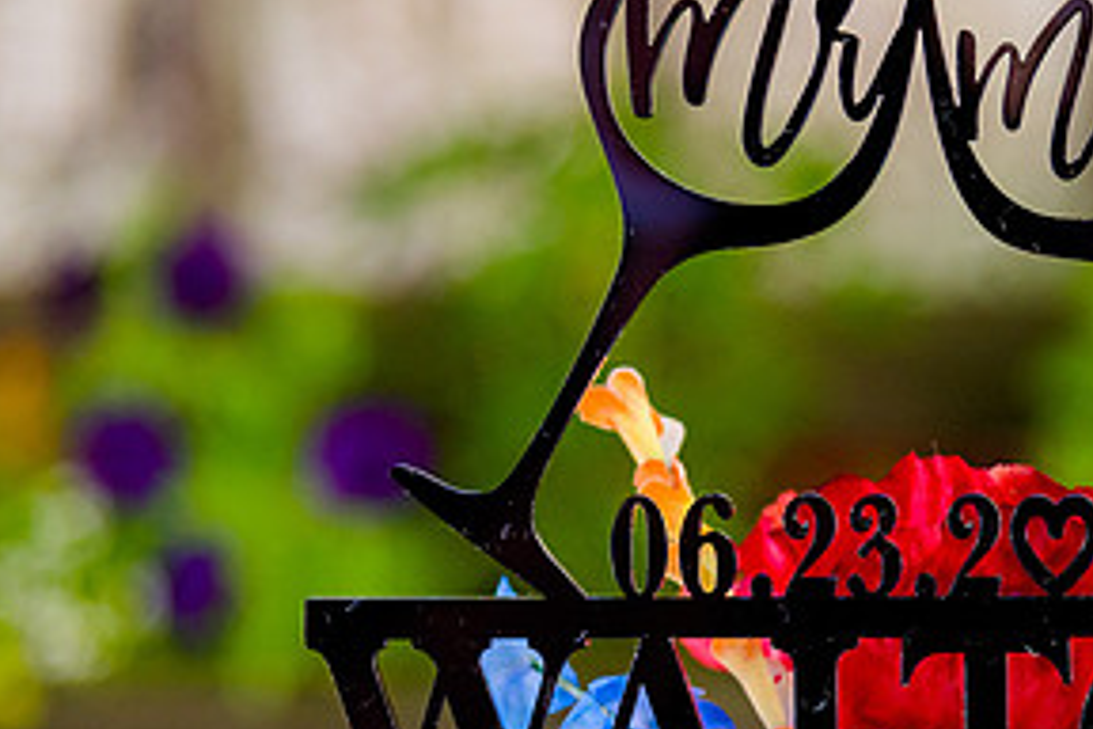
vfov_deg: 8.7
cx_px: 786
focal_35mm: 157
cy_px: 513
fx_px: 4766
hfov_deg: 13.0
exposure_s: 1/250
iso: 1250
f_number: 4
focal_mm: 78
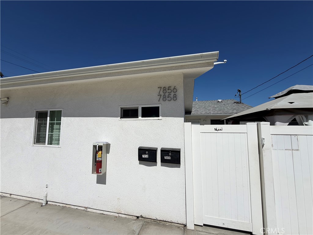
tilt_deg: +4.9
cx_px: 156
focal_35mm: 14
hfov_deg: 102.1
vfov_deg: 85.7
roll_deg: +0.5
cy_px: 118
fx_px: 127
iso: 20
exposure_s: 1/2841
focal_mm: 2.22
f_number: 2.2
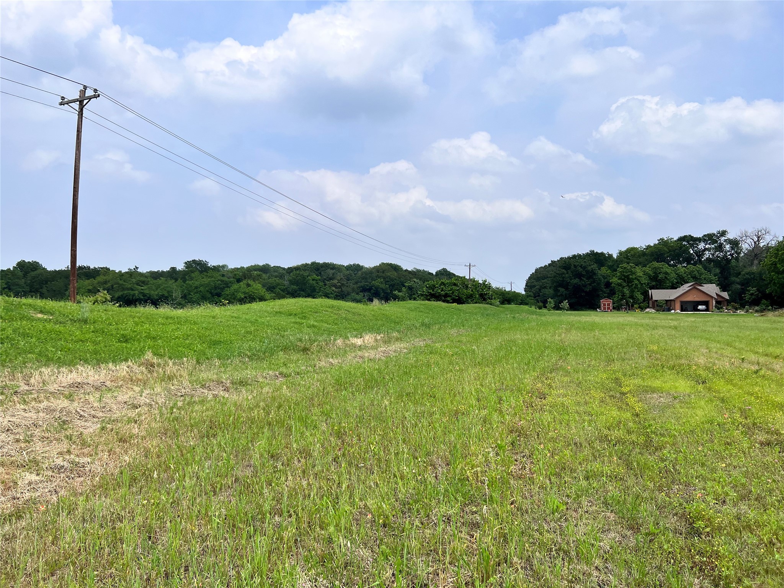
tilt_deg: +0.8
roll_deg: +0.0
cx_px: 392
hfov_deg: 67.3
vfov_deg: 53.1
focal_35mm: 26
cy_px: 294
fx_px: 589
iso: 50
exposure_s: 1/5882
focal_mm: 5.7
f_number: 1.5
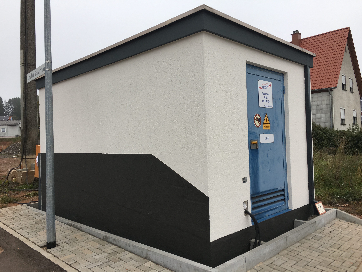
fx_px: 303
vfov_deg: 48.2
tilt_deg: +1.9
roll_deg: +1.8
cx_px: 181
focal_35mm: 29
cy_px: 136
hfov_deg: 61.7
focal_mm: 4.15
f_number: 2.2
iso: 25
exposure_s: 1/311
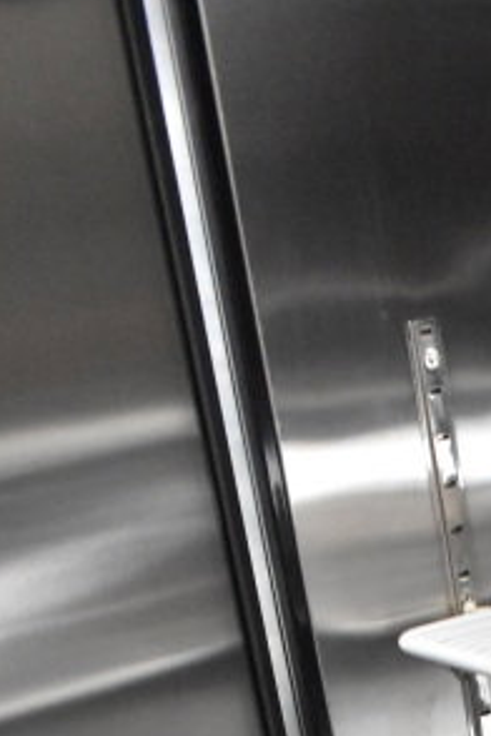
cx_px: 754
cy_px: 985
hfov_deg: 15.0
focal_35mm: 84
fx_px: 1718
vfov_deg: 21.6
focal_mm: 18
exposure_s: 1/60
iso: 6400
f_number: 4
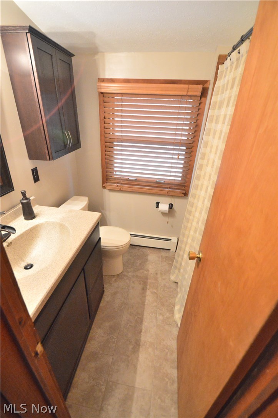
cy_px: 209
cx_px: 139
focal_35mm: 15
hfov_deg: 77.2
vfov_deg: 100.4
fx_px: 174
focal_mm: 10
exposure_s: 1/60
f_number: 3.5
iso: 2800
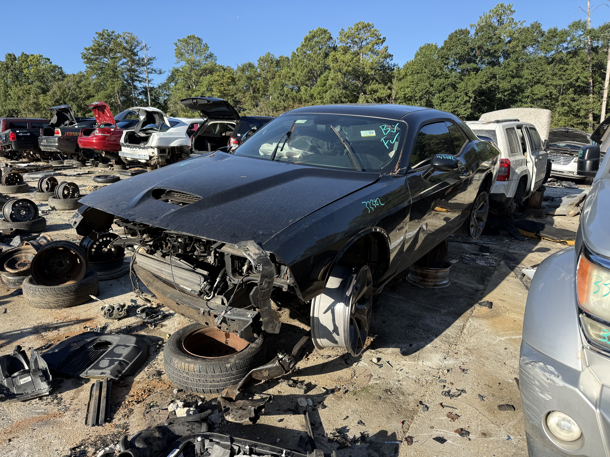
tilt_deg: -8.8
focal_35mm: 24
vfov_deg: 56.8
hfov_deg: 71.6
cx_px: 305
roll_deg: +3.0
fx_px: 423
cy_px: 228
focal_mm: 6.76
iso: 80
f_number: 1.78
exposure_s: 1/1585
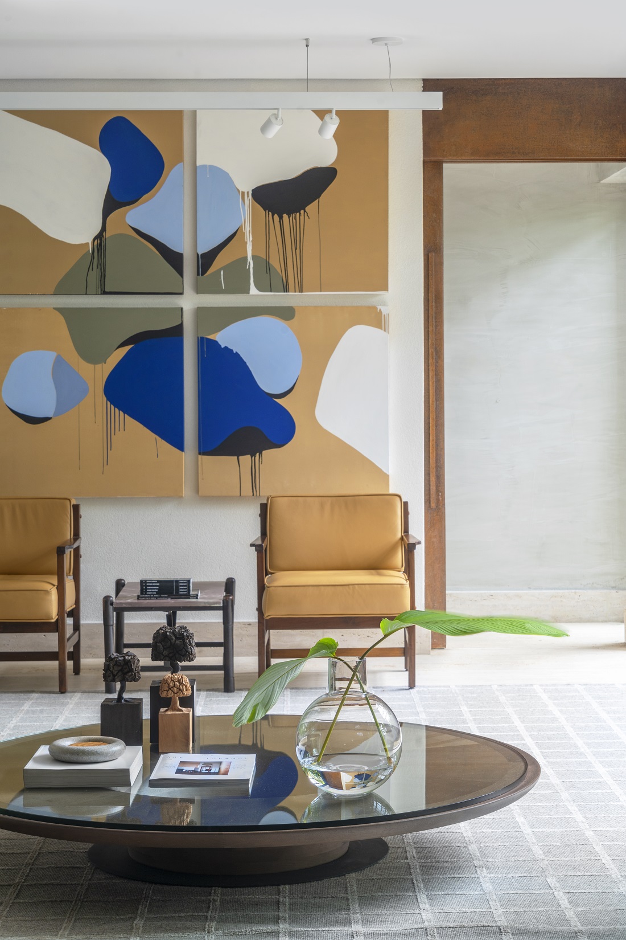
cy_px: 470
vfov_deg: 26.3
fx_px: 2008
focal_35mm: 77
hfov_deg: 17.7
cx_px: 313
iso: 160
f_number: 11
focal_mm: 77
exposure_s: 2
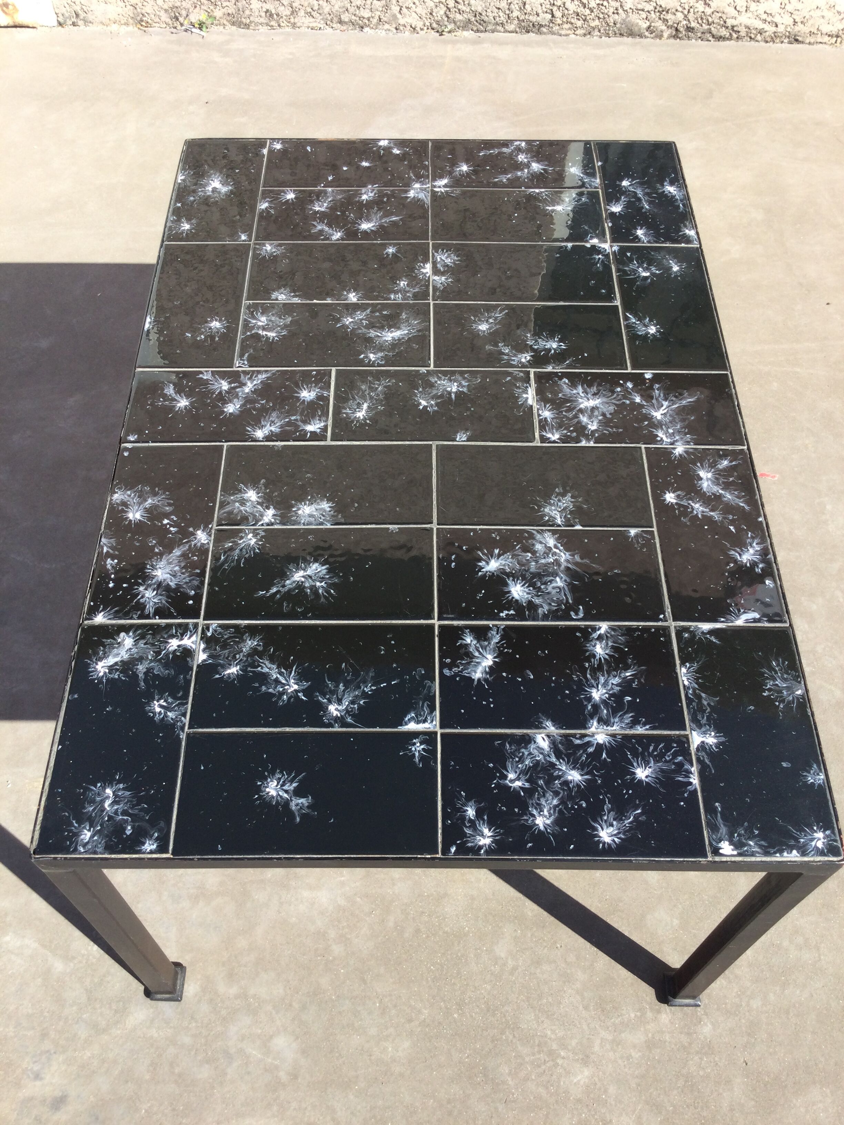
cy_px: 562
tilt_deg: -54.7
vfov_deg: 58.4
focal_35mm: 31
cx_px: 422
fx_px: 1008
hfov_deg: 45.4
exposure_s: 1/424
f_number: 2.4
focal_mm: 3.3
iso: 25
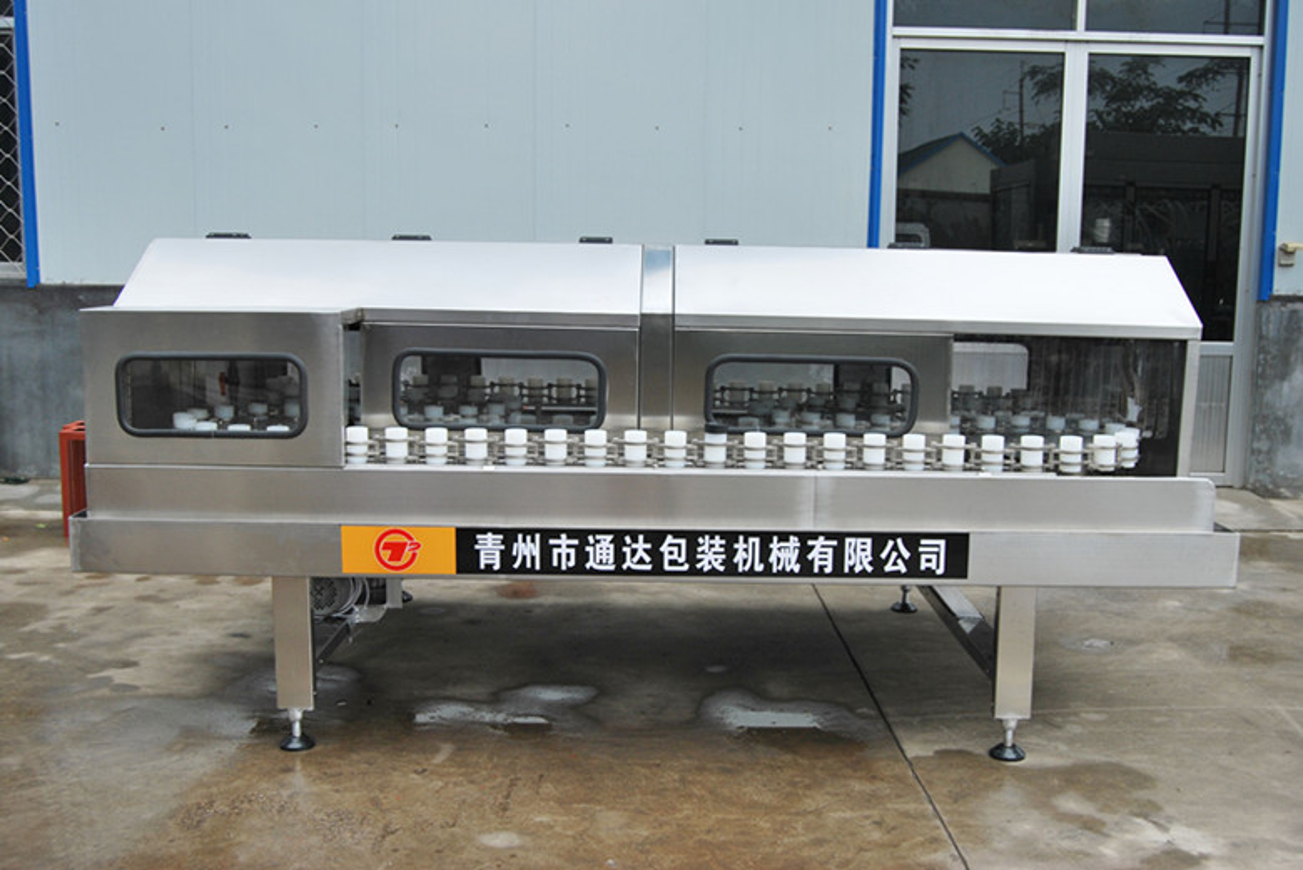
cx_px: 652
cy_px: 435
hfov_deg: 53.1
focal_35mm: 36
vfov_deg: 36.9
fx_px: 1304
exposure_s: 1/125
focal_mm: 24
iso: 160
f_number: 6.3
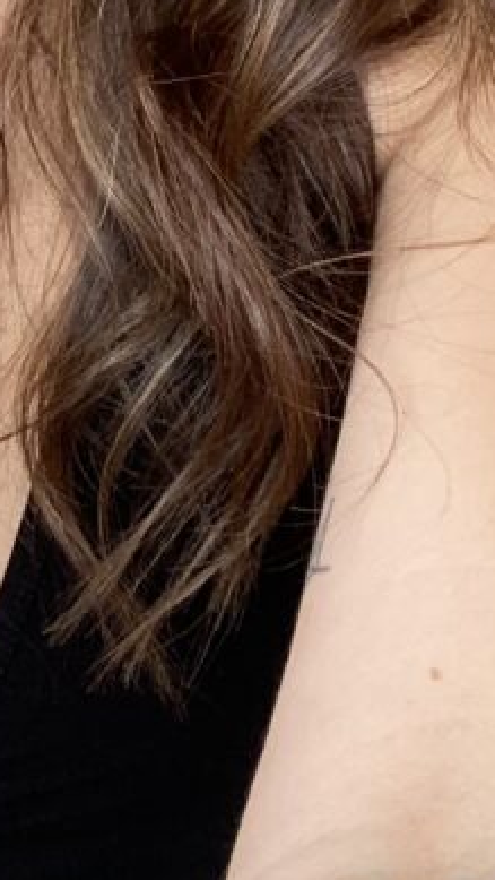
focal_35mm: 86
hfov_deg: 13.7
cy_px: -256
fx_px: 2005
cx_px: -63
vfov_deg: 22.2
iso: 80
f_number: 2.2
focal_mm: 2.71
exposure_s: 1/122
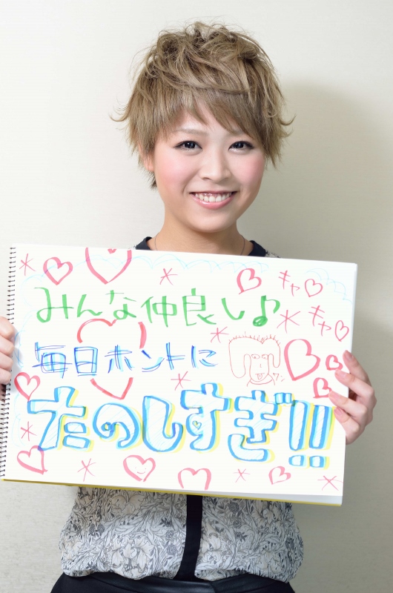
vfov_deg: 27.0
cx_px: 196
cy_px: 296
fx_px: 1233
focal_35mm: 75
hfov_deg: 18.1
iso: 100
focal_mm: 50
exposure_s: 1/60
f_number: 4
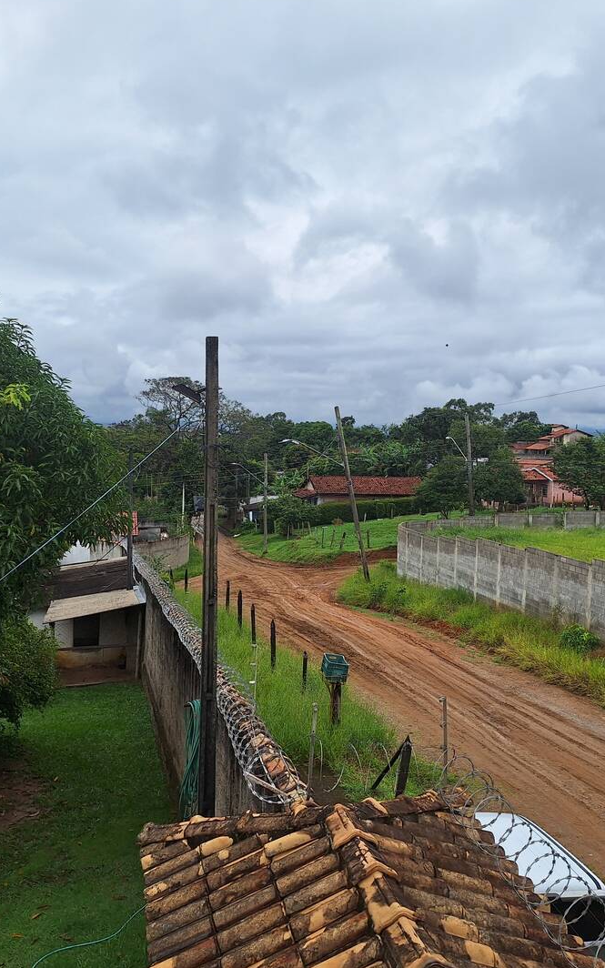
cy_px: 479
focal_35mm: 33
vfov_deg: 58.1
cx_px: 344
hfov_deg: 38.3
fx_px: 871
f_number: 1.8
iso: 40
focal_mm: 5.54
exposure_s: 1/3546
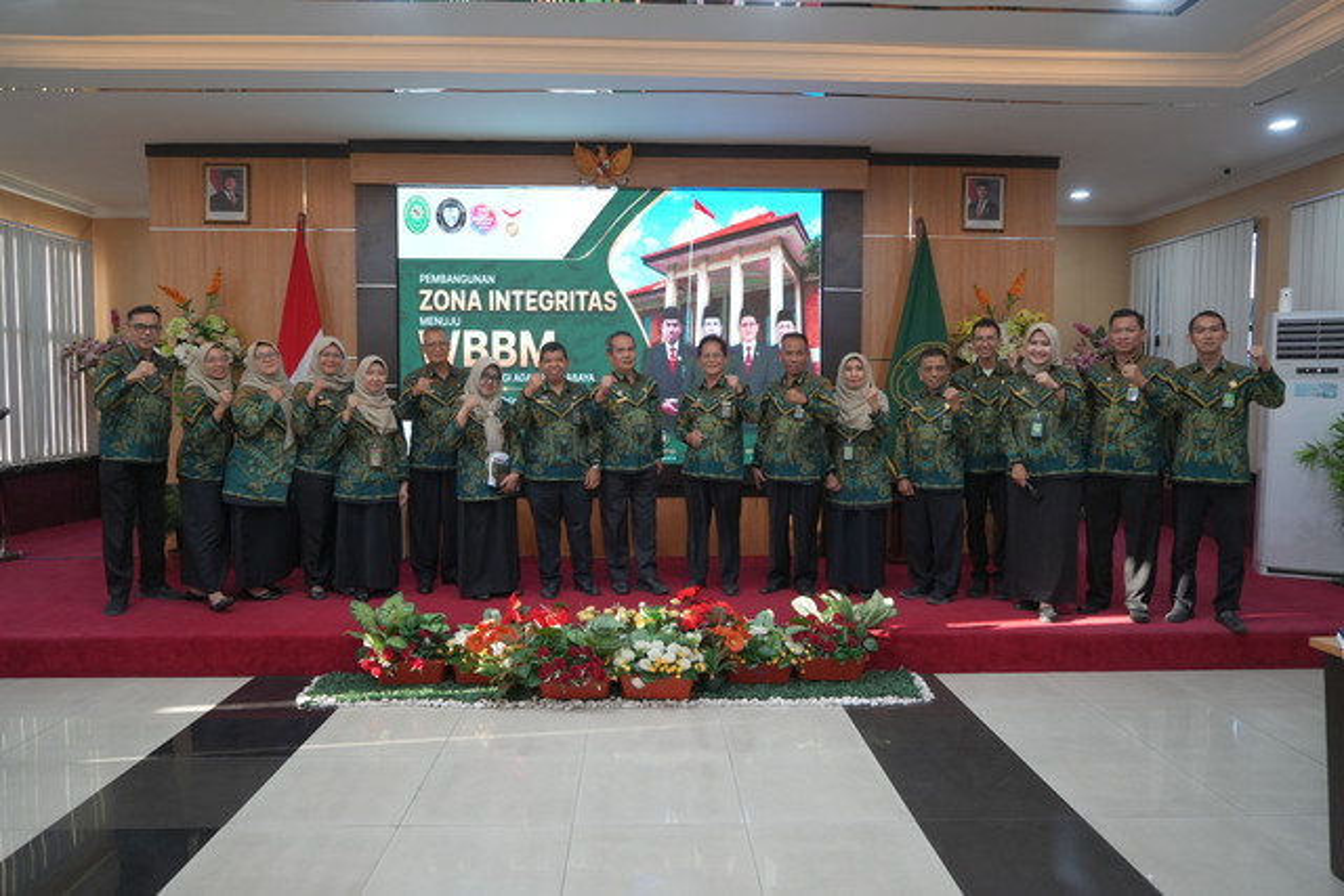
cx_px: 672
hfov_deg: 73.7
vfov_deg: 53.2
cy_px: 448
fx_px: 896
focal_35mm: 24
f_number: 4
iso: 1600
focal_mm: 24
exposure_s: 1/160
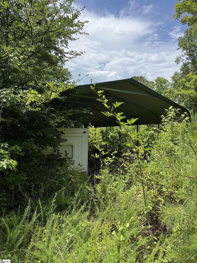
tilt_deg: -0.1
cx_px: 98
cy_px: 132
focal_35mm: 24
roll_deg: +0.7
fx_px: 182
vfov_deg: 71.6
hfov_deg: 56.8
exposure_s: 1/3413
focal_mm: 6.76
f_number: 1.78
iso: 80
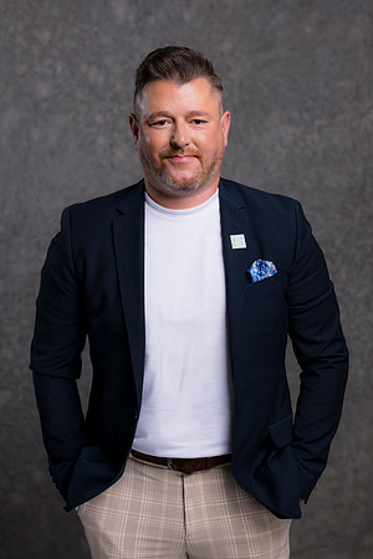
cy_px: 280
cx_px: 186
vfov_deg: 23.9
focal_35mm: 85
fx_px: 1321
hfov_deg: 16.1
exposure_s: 1/200
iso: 100
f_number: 5
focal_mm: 85
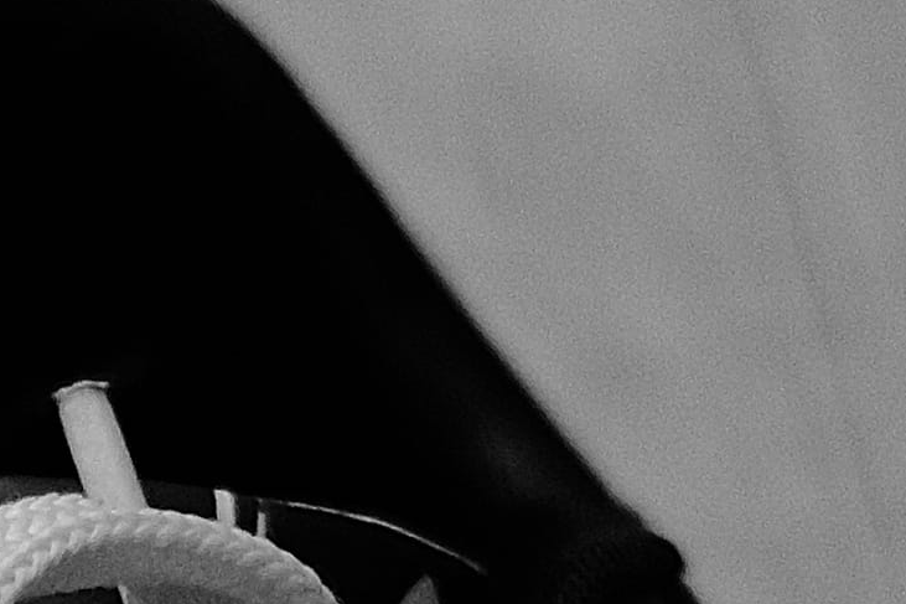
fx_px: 8932
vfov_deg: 3.8
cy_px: 1748
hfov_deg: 5.8
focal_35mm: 355
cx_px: -354
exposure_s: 1/500
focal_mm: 35
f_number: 1.4
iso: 1250
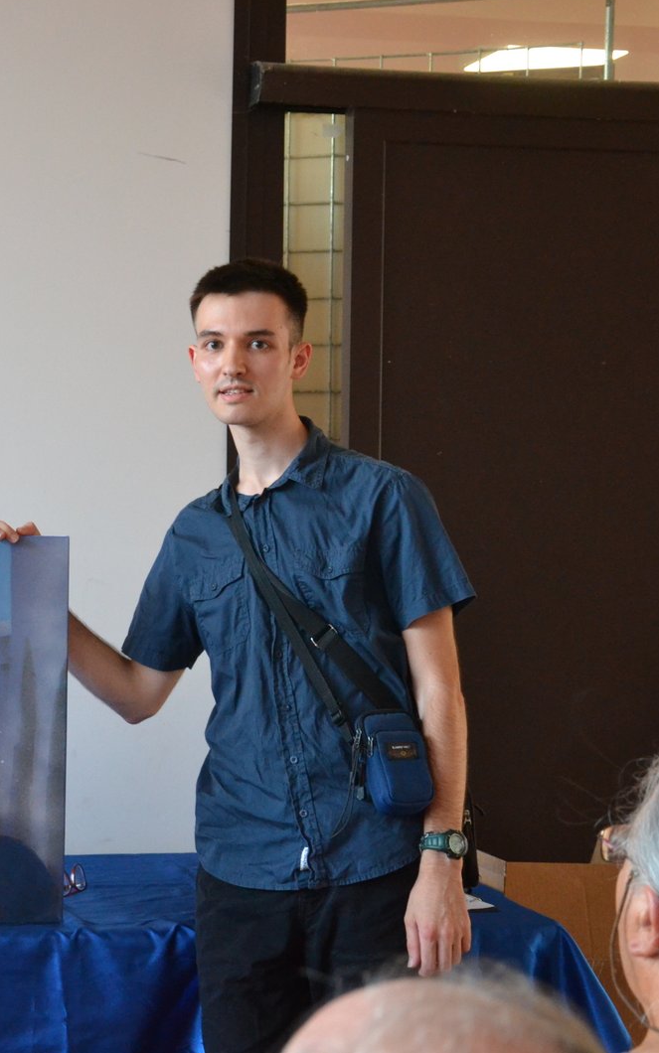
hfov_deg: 16.0
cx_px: 93
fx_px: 2320
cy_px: 525
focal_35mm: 81
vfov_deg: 25.6
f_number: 4.5
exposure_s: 1/60
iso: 1800
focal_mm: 35
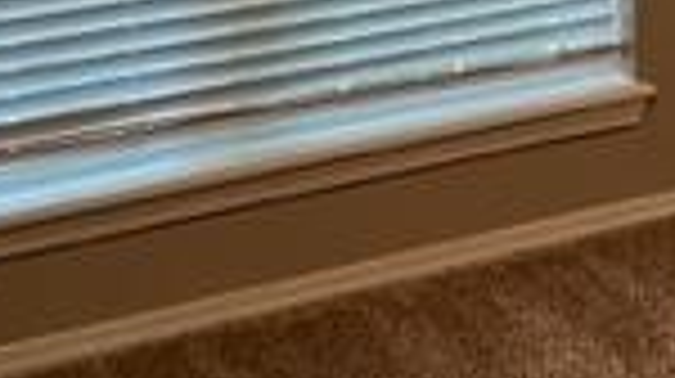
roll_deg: +0.1
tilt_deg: -3.4
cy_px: -454
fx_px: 2163
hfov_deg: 17.6
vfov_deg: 9.2
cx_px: 513
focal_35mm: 121
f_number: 1.5
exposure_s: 1/60
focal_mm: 5.7
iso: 80
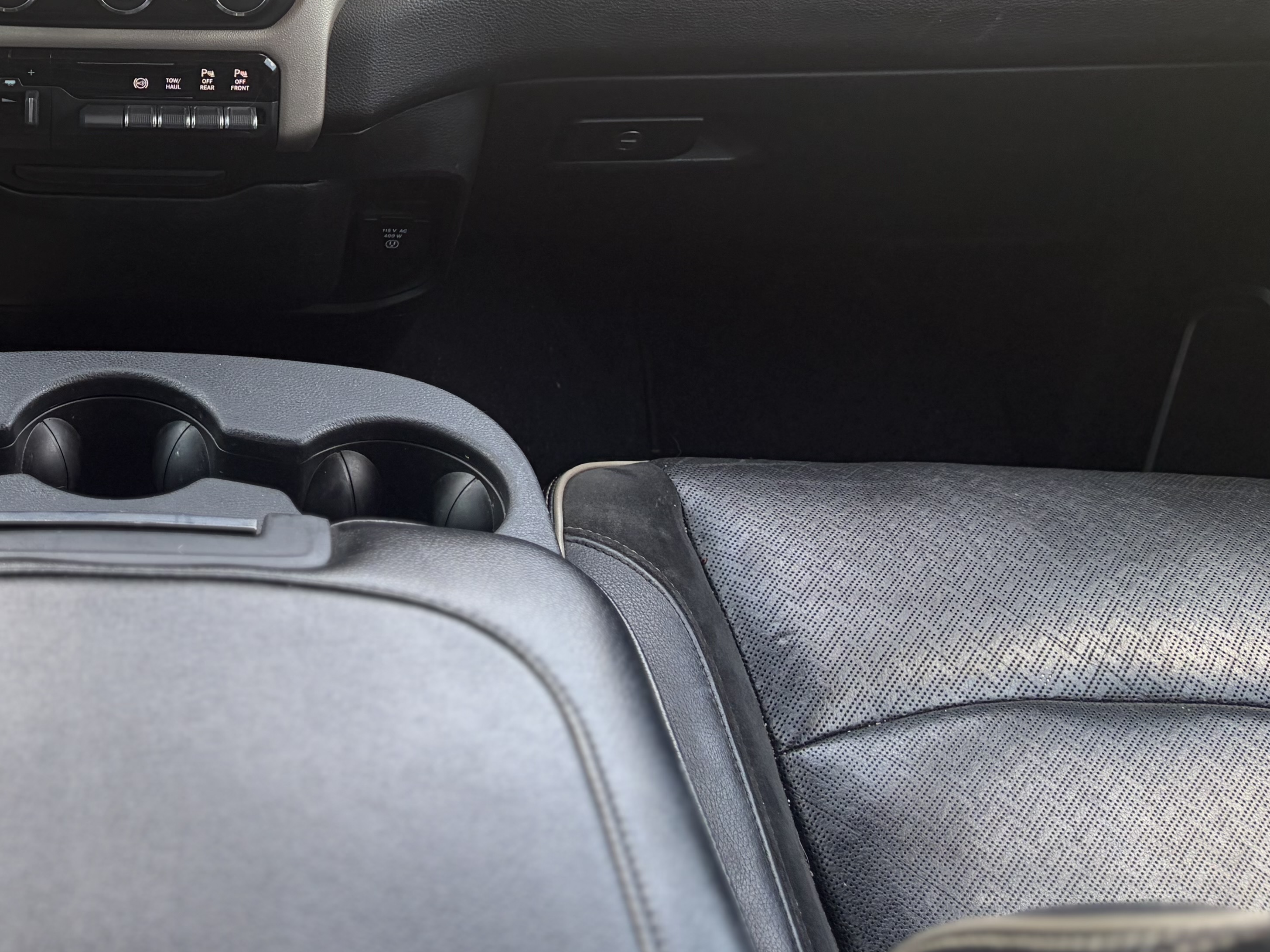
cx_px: 98
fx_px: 1871
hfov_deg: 35.1
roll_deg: -1.2
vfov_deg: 27.4
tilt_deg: -26.2
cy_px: 75
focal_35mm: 51
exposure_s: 1/206
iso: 80
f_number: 1.6
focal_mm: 5.96
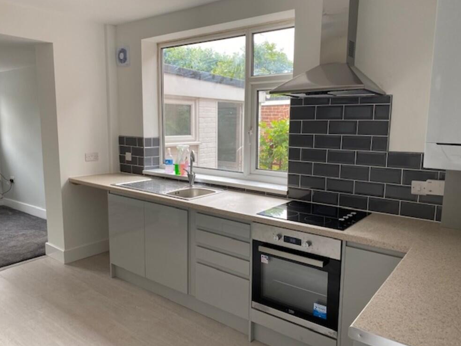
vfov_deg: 51.4
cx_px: 229
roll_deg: -0.8
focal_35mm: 27
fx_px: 360
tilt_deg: -9.7
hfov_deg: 65.3
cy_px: 178
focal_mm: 4.25
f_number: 1.8
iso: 64
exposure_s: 1/121
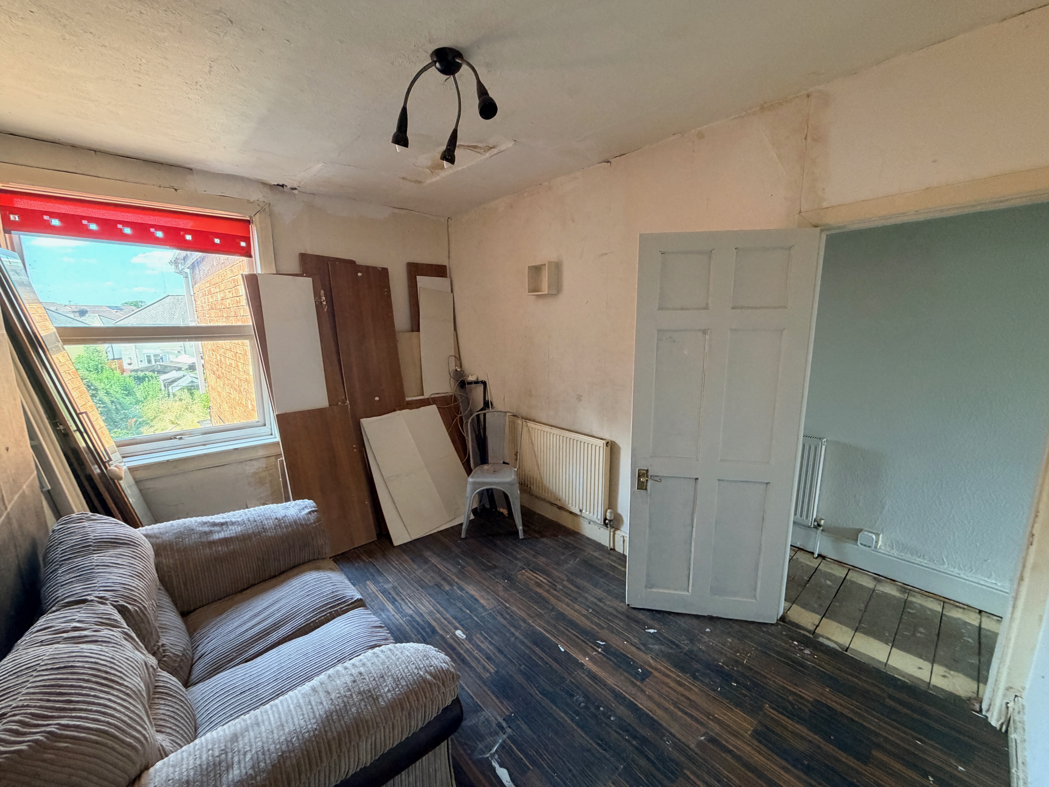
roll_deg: +0.3
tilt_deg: -10.2
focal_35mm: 14
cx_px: 524
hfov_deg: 102.1
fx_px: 424
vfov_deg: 85.7
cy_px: 394
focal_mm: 2.22
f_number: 2.2
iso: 320
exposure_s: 1/64
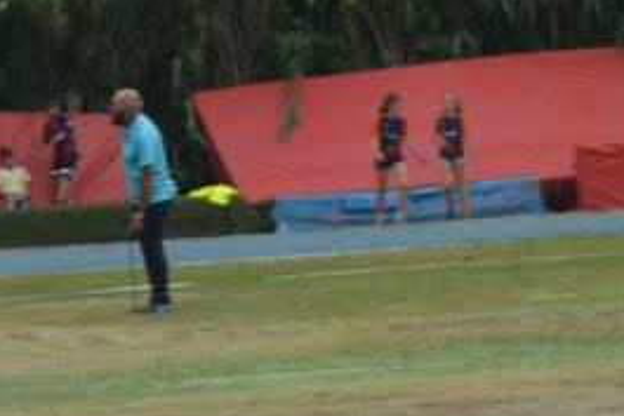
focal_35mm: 695
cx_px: 1462
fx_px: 12053
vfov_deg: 2.0
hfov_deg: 2.9
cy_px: 920
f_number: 5.6
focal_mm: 60
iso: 400
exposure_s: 1/1600
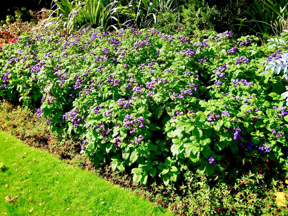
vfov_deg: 41.8
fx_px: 283
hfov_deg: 54.0
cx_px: 144
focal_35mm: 34
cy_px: 108
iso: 160
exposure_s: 1/588
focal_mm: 6.2
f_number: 3.6
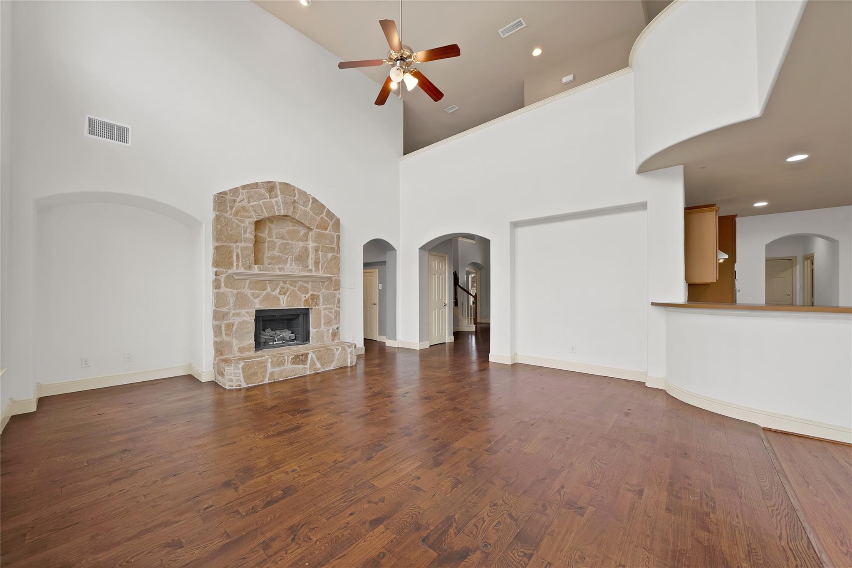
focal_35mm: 12
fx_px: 284
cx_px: 426
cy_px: 284
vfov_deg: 90.0
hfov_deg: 112.6
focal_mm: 12
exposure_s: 1/4
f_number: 9
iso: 640
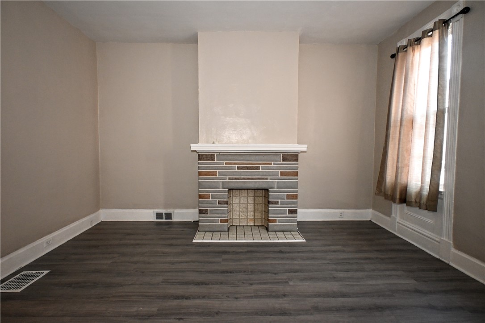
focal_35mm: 18
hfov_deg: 90.0
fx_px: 242
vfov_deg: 67.4
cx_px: 242
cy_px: 162
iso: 1600
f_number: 4
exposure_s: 1/60
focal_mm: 12
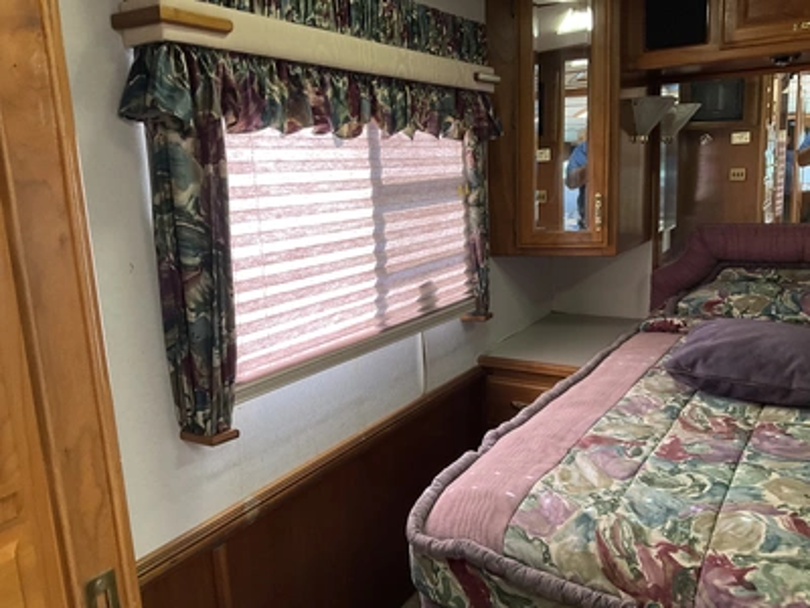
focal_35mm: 29
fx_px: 679
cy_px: 304
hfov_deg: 61.7
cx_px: 405
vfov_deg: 48.2
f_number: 1.8
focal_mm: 3
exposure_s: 1/67
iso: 64
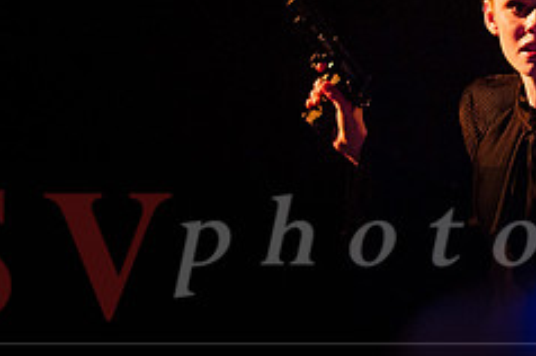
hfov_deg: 7.2
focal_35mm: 286
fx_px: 4252
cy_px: 204
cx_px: 574
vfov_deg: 4.8
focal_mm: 105
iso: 1600
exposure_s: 1/100
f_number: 1.4
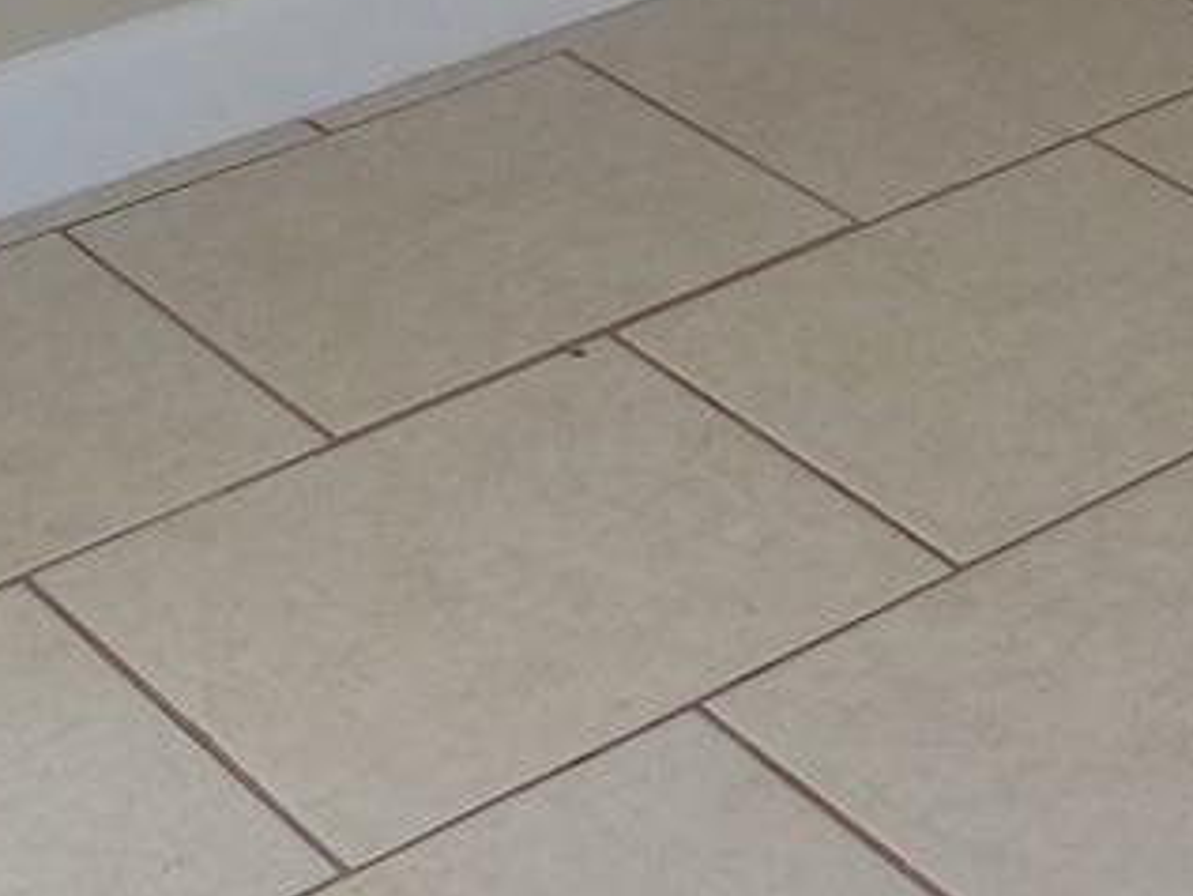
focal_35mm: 116
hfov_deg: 15.6
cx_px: 1814
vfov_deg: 11.5
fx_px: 3999
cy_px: -873
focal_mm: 4
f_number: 3.1
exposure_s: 1/50
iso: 80
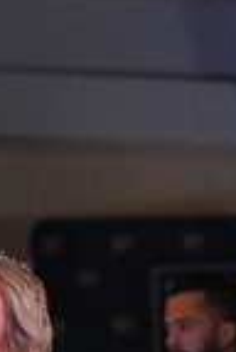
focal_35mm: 470
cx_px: -205
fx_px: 4599
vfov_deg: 4.3
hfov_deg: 2.9
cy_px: 608
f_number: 4
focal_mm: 116
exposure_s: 1/250
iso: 2500
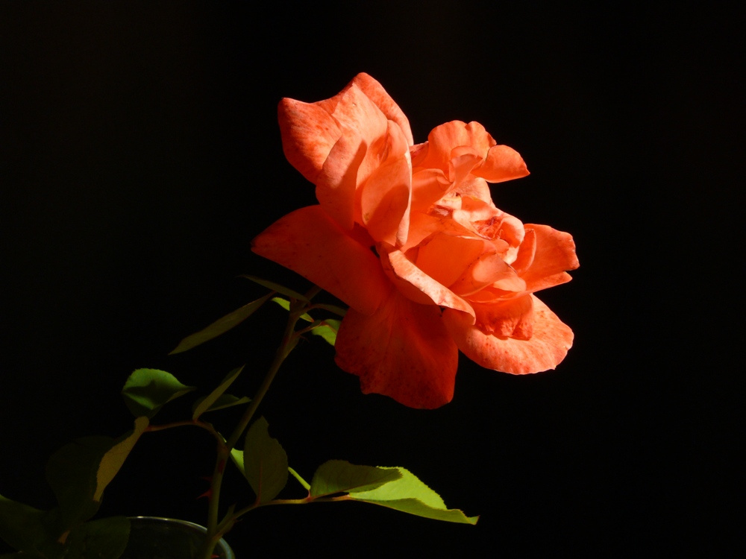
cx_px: 373
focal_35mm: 55
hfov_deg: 34.9
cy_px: 280
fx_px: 1185
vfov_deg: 26.6
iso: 100
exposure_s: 4
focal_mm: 11.7
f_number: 8
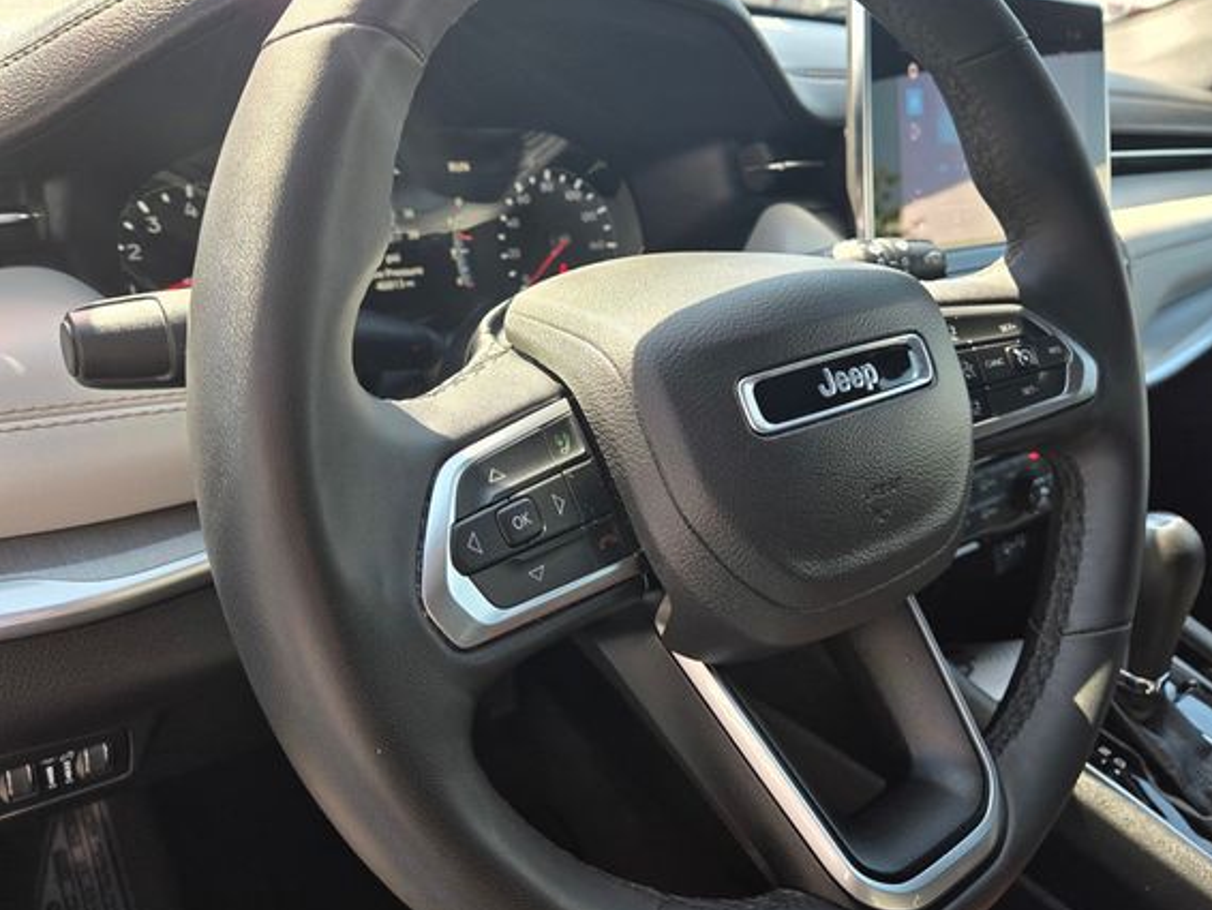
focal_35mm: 26
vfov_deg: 53.1
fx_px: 911
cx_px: 615
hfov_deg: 67.3
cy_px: 445
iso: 40
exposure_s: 1/180
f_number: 1.8
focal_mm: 5.4
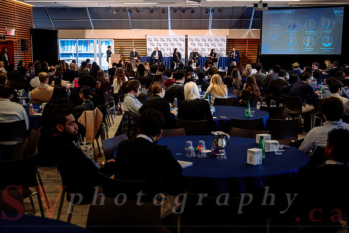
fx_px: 472
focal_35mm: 49
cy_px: 137
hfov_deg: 40.5
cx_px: 163
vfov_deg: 27.6
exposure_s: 1/80
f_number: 3.5
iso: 640
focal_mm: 41
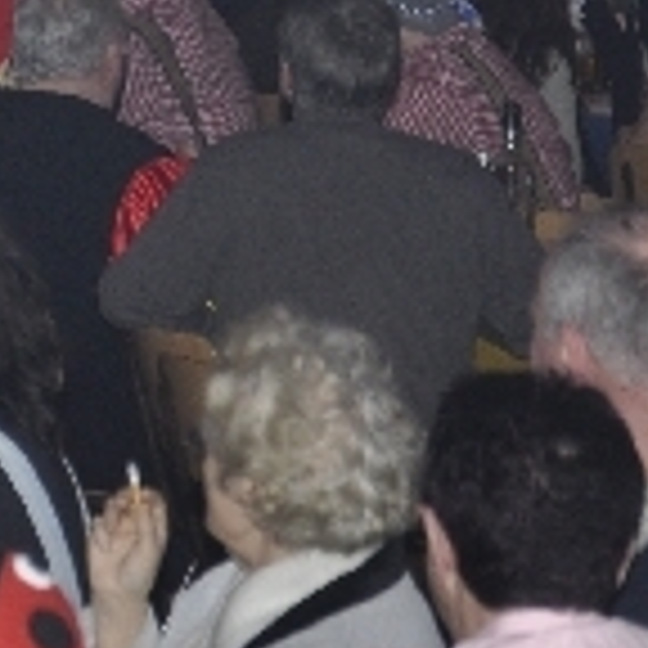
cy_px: -353
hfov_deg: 4.2
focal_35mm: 409
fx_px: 8662
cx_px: -976
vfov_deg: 4.3
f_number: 5
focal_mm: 58
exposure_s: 1/60
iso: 400
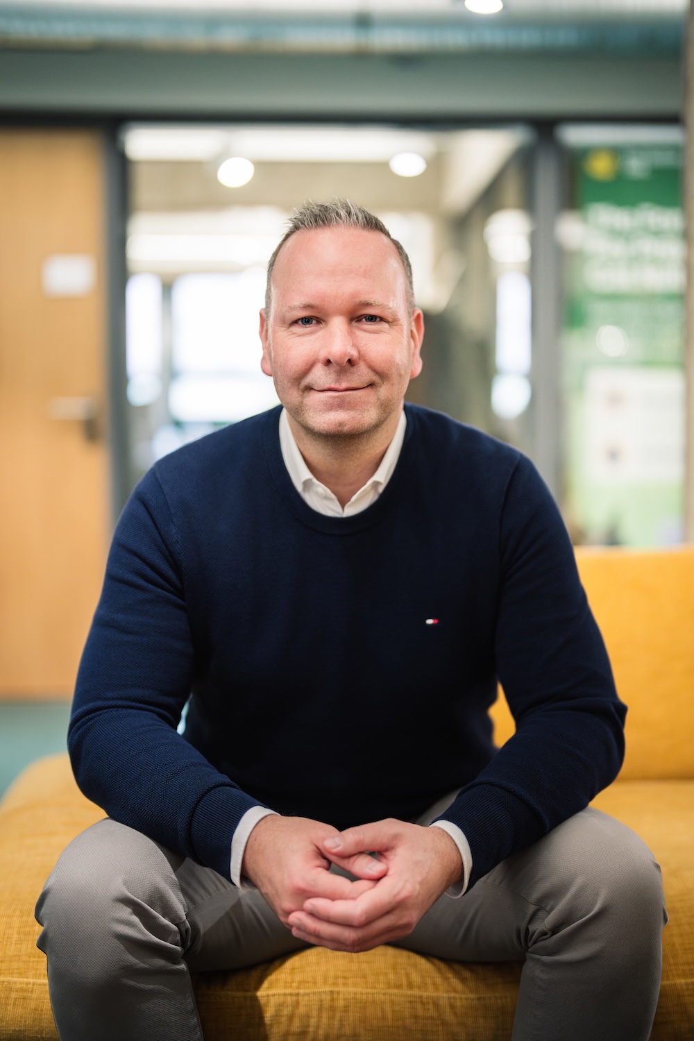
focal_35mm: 50
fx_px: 1446
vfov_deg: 39.6
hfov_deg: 27.0
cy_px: 520
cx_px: 347
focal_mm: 50
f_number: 1.2
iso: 1250
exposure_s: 1/250
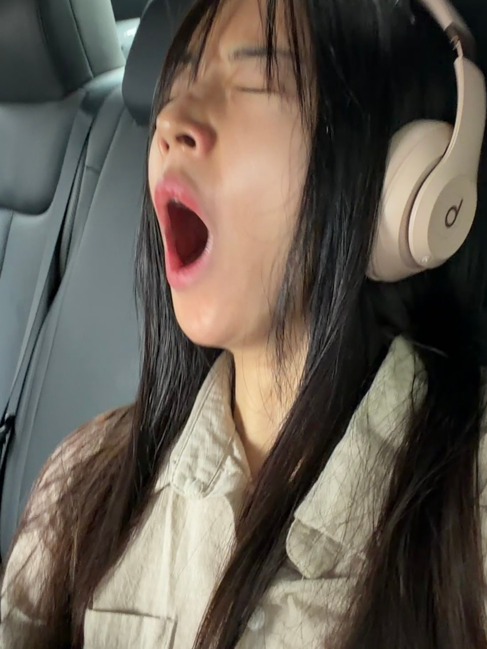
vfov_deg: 51.2
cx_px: 264
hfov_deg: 39.6
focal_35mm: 36
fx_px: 675
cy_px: 287
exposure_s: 1/27
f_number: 1.9
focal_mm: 2.71
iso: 640
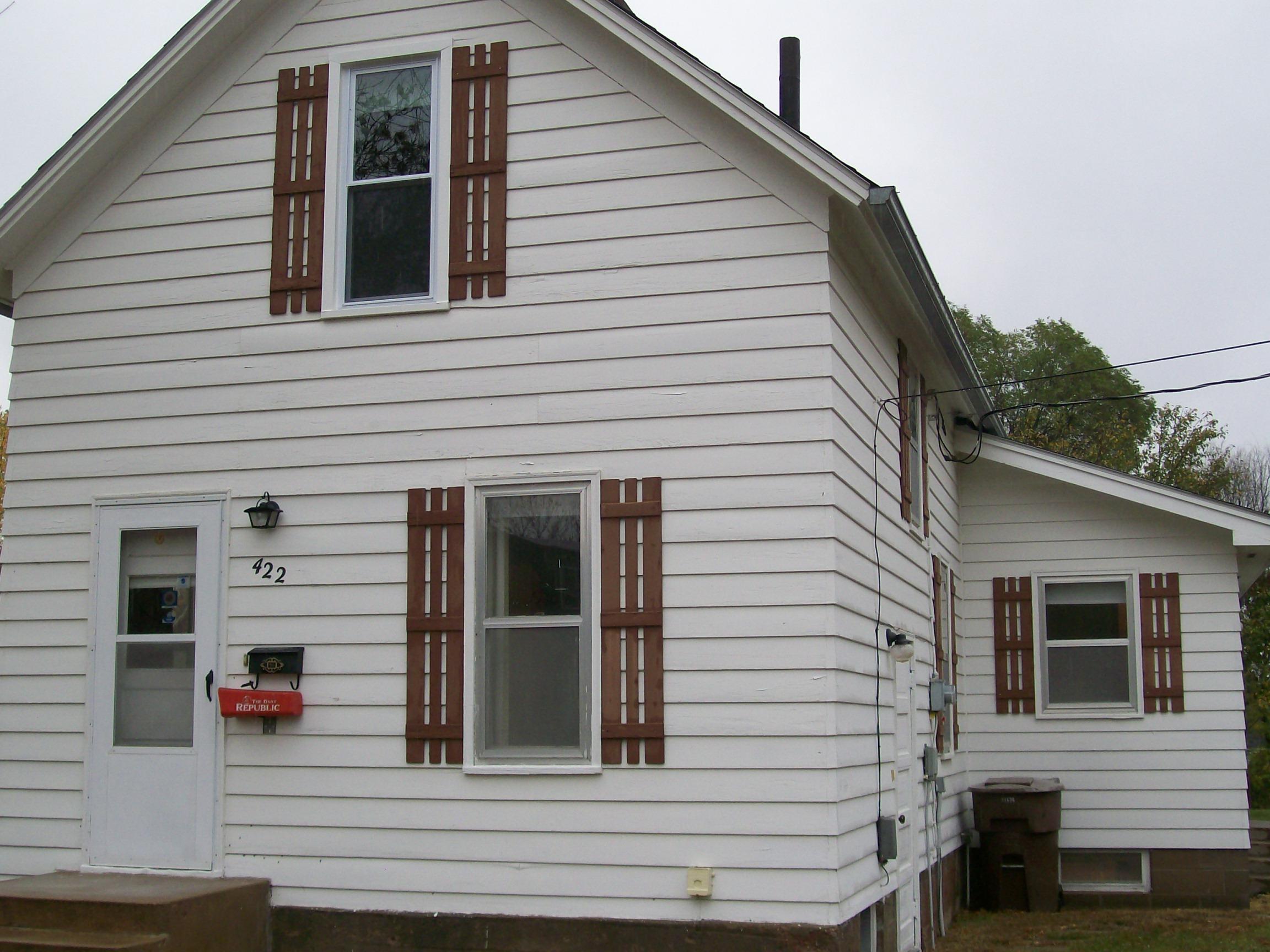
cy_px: 476
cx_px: 635
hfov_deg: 42.1
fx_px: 1651
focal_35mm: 45
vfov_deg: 32.2
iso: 80
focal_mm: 7.6
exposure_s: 1/229
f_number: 3
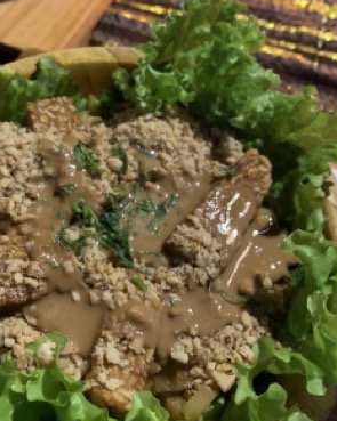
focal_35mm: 44
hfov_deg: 33.6
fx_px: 549
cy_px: 128
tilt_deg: -49.5
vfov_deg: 41.3
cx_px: 91
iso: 640
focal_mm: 4.25
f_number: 1.8
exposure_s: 1/30
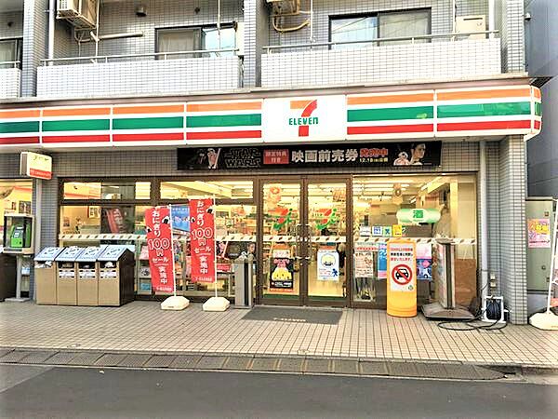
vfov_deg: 48.2
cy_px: 210
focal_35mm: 29
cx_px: 279
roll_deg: -0.8
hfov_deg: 61.7
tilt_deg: +1.4
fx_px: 467
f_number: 2.2
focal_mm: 4.15
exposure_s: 1/120
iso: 40
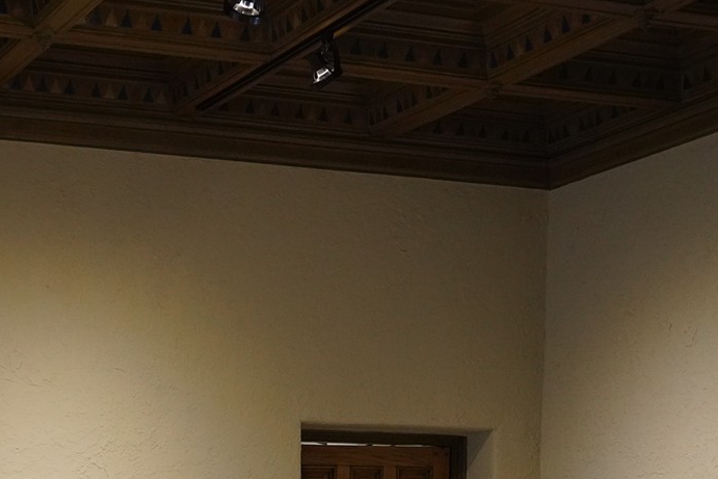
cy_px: 687
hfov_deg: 24.2
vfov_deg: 15.7
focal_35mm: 81
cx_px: 38
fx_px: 1616
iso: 4000
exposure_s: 1/100
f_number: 5.6
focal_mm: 28
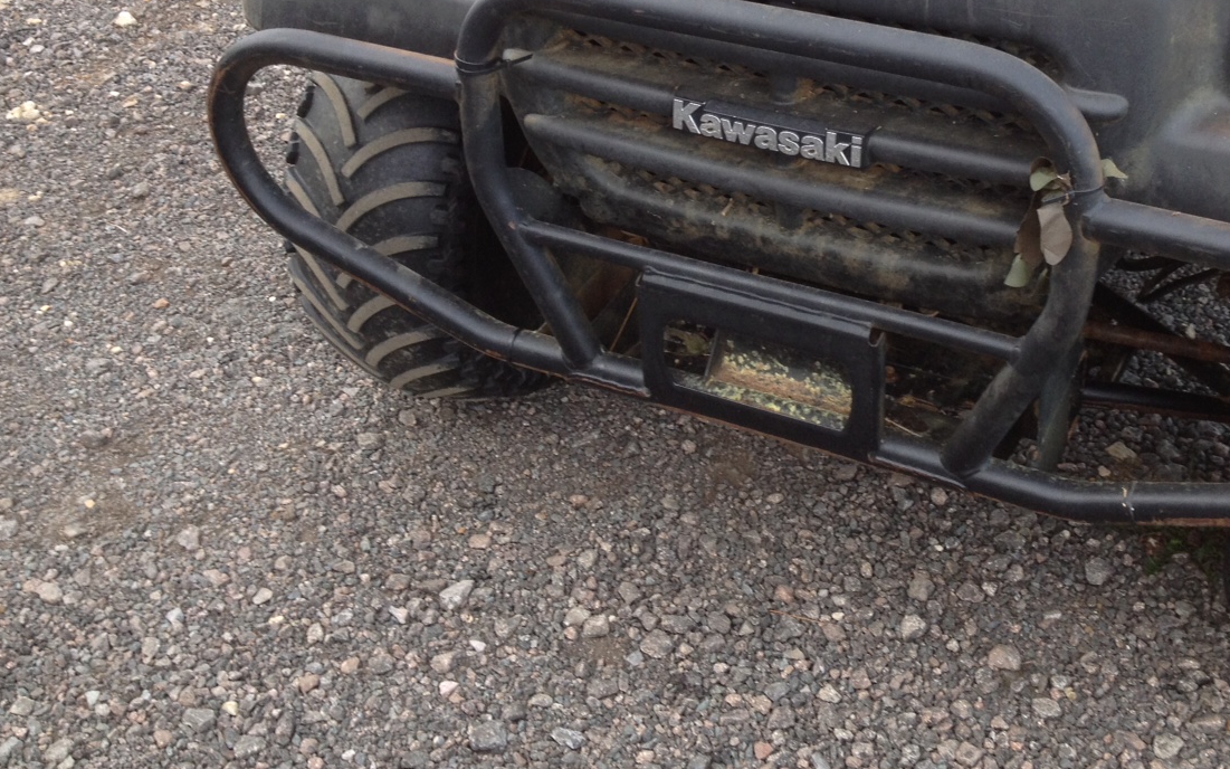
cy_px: 132
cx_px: 780
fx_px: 1844
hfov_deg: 36.7
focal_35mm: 55
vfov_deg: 23.1
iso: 64
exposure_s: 1/120
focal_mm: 4.28
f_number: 2.4
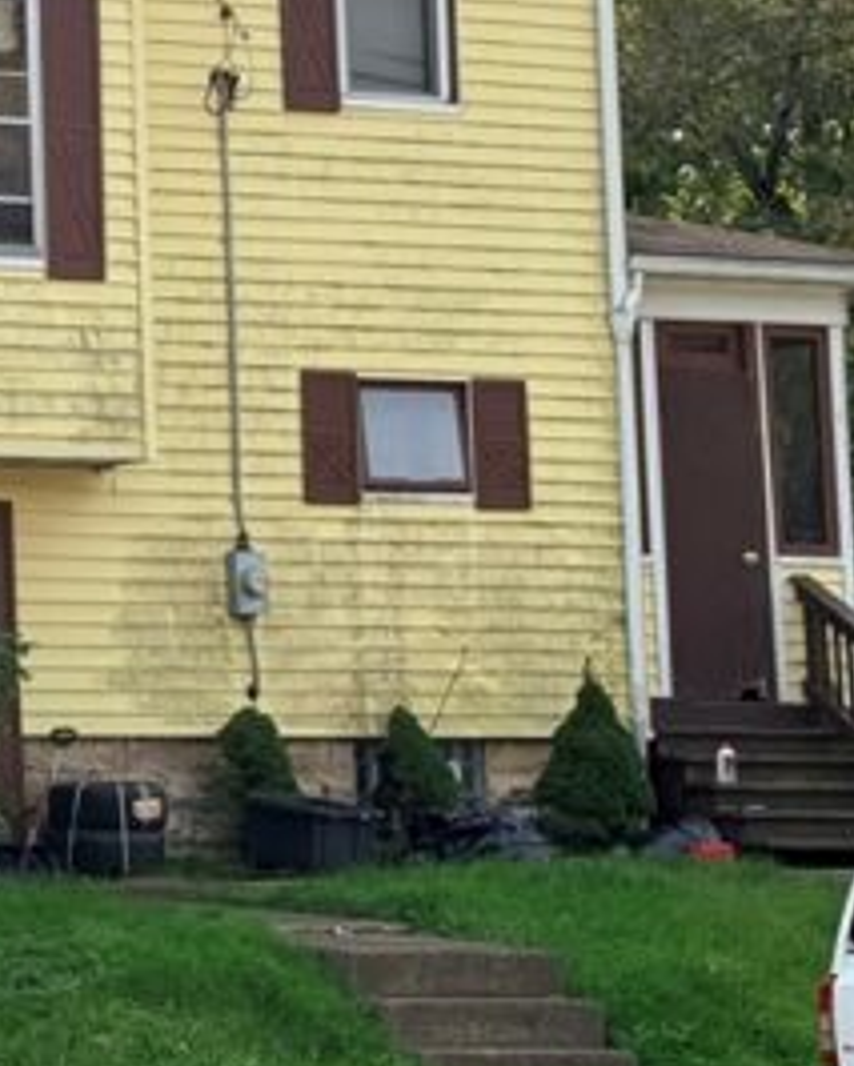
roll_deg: +1.3
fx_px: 4452
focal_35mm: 141
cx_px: -349
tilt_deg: +9.2
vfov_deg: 13.6
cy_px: 140
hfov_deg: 10.6
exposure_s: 1/3096
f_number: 1.78
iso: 80
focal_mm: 6.76
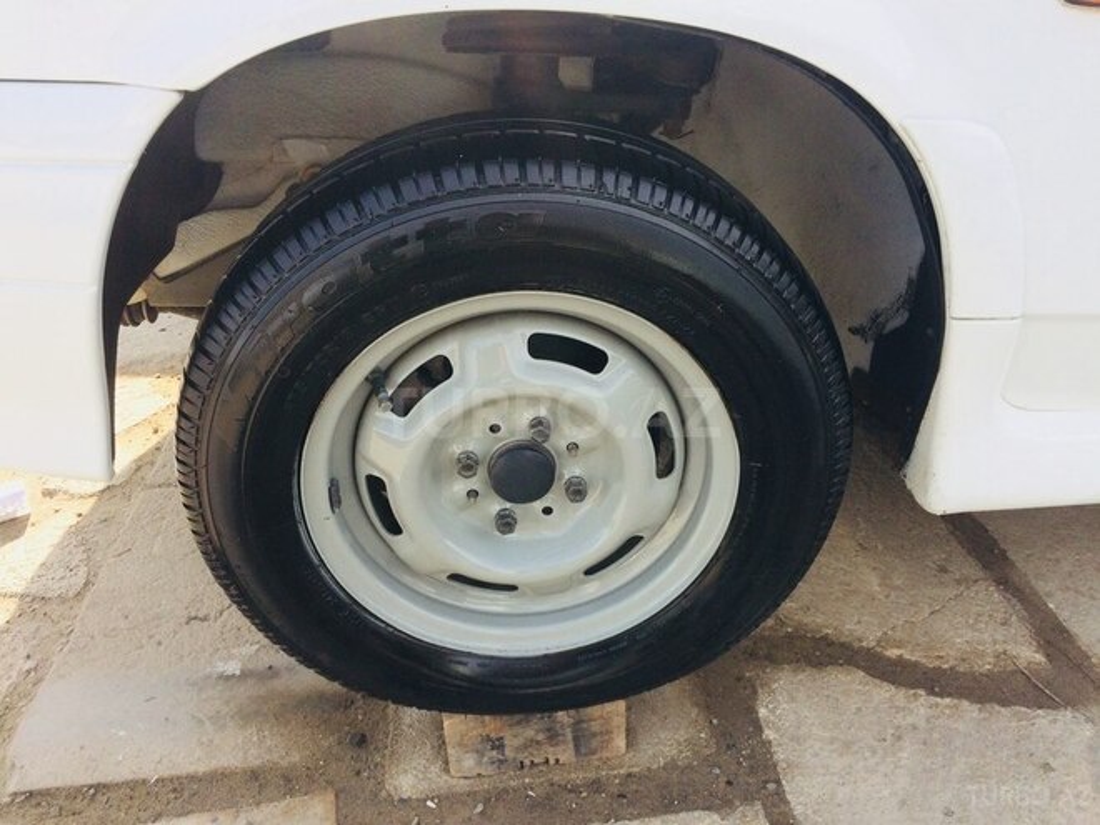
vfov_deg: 48.2
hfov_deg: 61.7
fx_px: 922
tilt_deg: -29.3
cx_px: 550
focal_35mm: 29
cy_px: 412
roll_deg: +0.4
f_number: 2.2
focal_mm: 4.15
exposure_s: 1/805
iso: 32
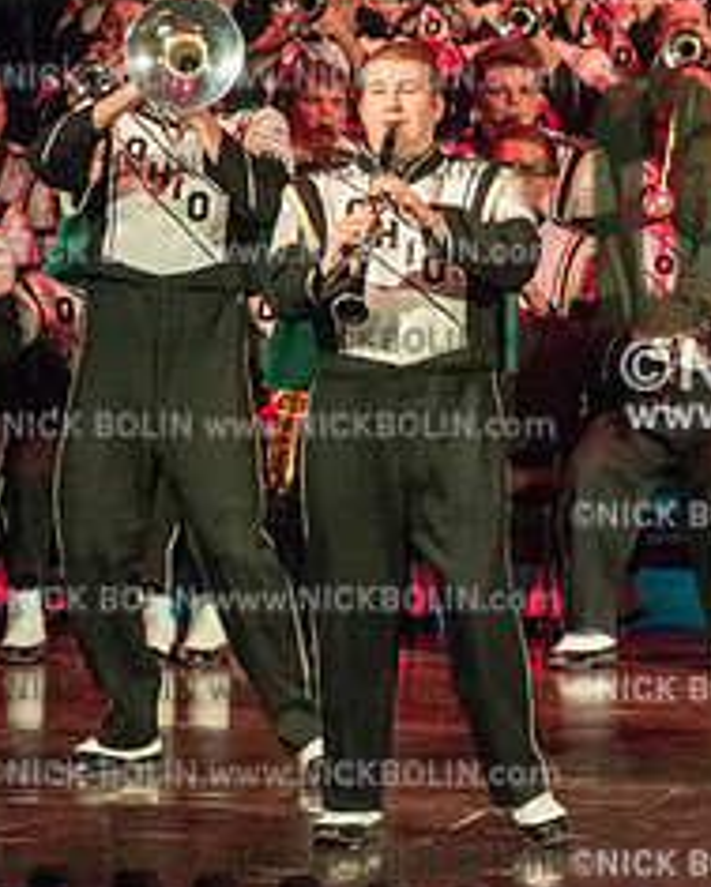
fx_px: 13327
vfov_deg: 3.8
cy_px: 252
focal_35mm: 507
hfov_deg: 3.1
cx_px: 858
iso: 8000
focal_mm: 220
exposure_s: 1/320
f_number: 5.6
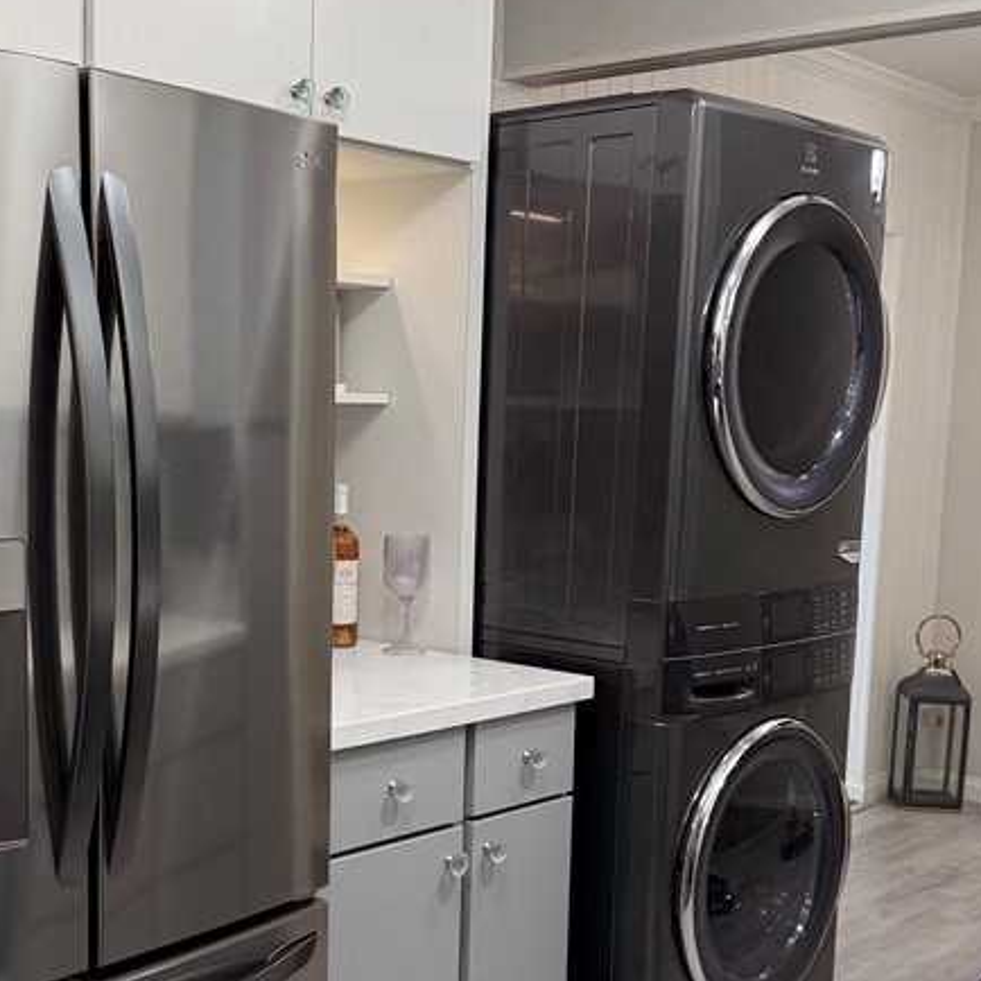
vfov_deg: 33.8
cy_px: 622
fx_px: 1603
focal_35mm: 50
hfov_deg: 33.8
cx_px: 344
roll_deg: -2.1
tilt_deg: -7.1
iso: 160
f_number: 1.78
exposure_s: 1/120
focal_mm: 6.76
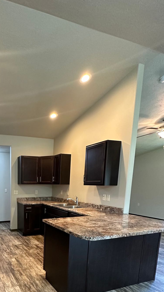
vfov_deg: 76.7
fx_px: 170
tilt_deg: -9.1
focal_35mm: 22
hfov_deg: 46.5
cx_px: 17
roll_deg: -0.6
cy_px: 210
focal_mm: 2.22
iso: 500
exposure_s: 1/60
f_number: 2.2
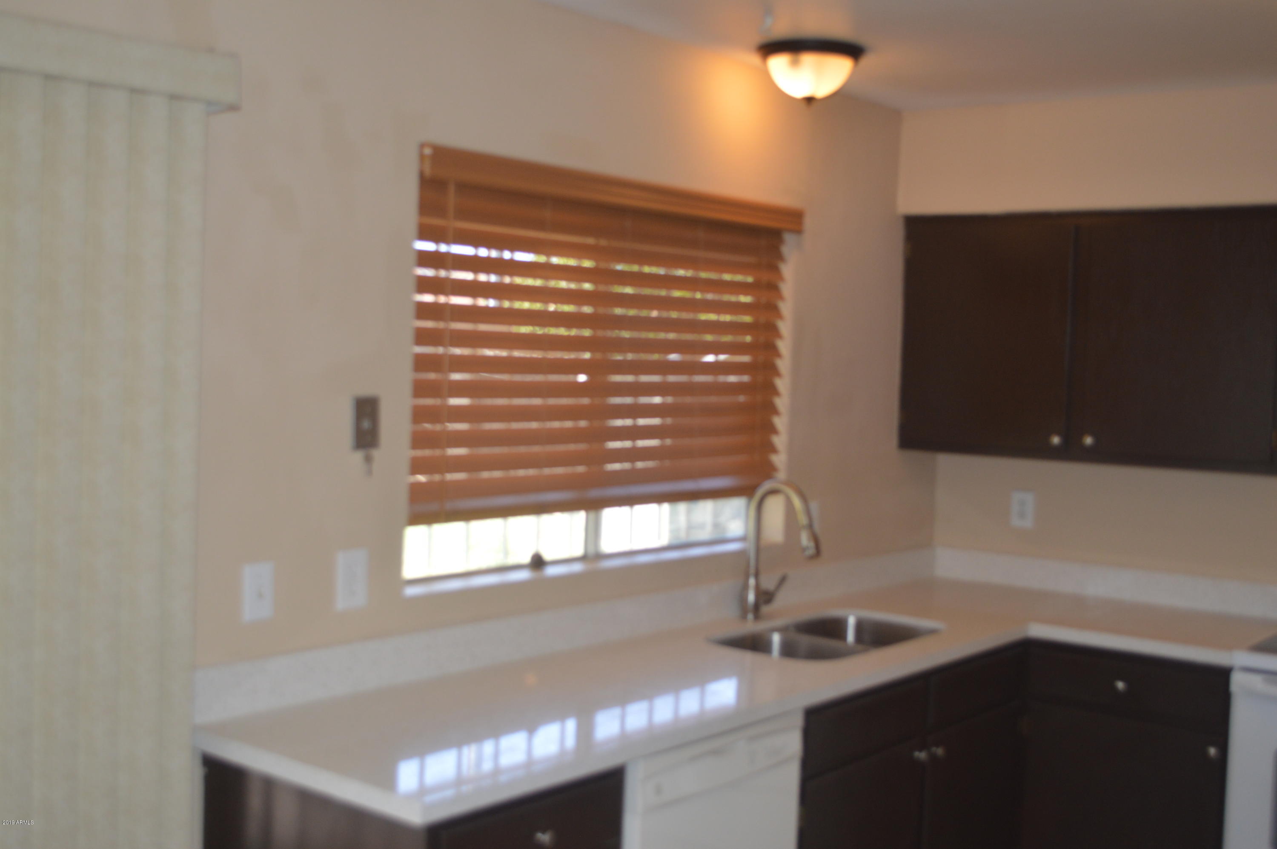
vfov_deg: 34.1
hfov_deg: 49.6
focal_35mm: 39
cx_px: 638
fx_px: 1382
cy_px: 424
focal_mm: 26
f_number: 4.2
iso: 400
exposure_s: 1/125
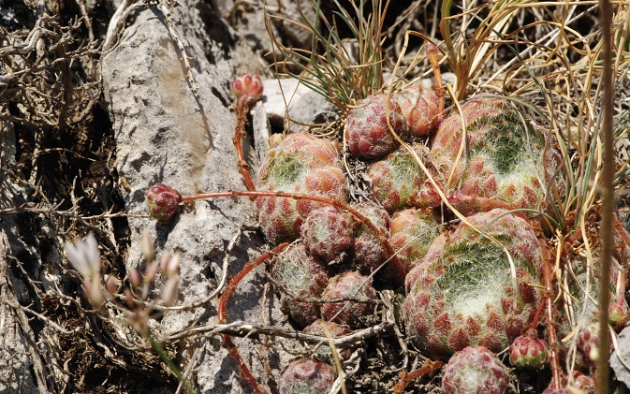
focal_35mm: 155
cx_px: 270
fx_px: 2655
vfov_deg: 8.5
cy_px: 146
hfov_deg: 13.5
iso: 100
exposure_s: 1/100
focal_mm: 85
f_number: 14
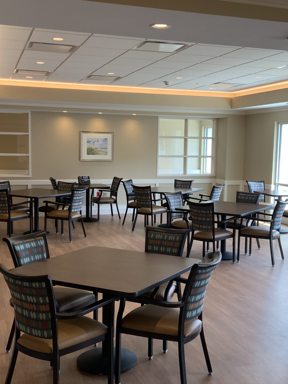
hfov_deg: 32.2
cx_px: 153
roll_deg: -1.3
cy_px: 197
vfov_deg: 42.1
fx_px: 499
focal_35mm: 45
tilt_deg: -6.5
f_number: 1.8
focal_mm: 3
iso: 50
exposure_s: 1/120
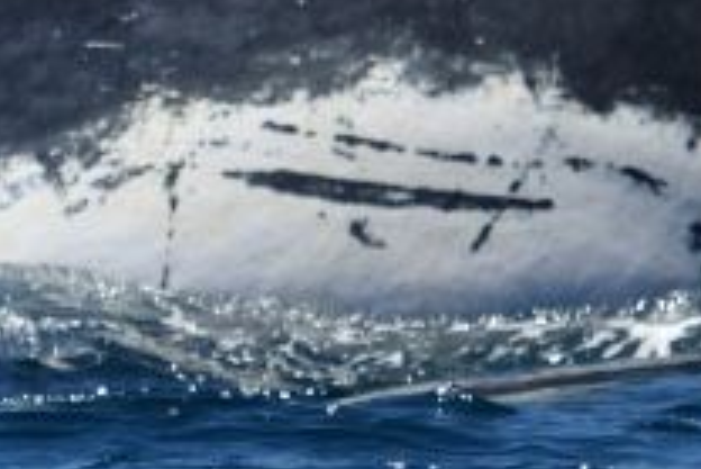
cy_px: 25
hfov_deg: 0.9
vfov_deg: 0.6
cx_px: -61
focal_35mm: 2304
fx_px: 44894
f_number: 6.3
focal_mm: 600
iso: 900
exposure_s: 1/8000
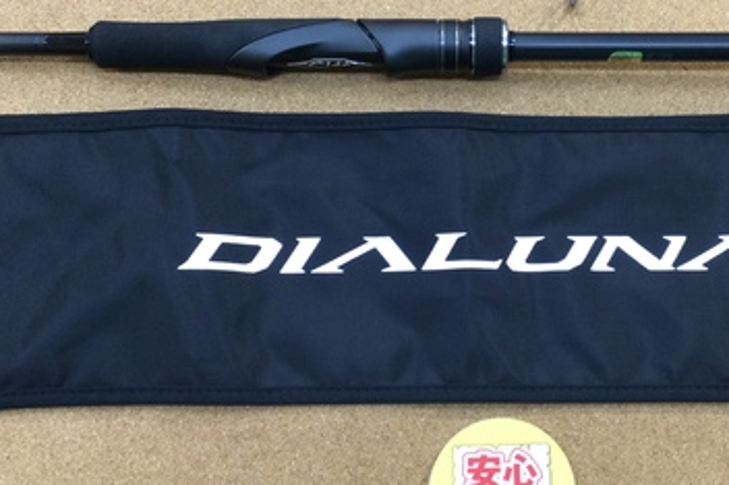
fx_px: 1113
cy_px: 172
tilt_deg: -74.7
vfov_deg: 24.5
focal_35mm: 55
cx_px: 480
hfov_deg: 35.9
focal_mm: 3.3
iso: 64
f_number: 2.4
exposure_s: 1/30
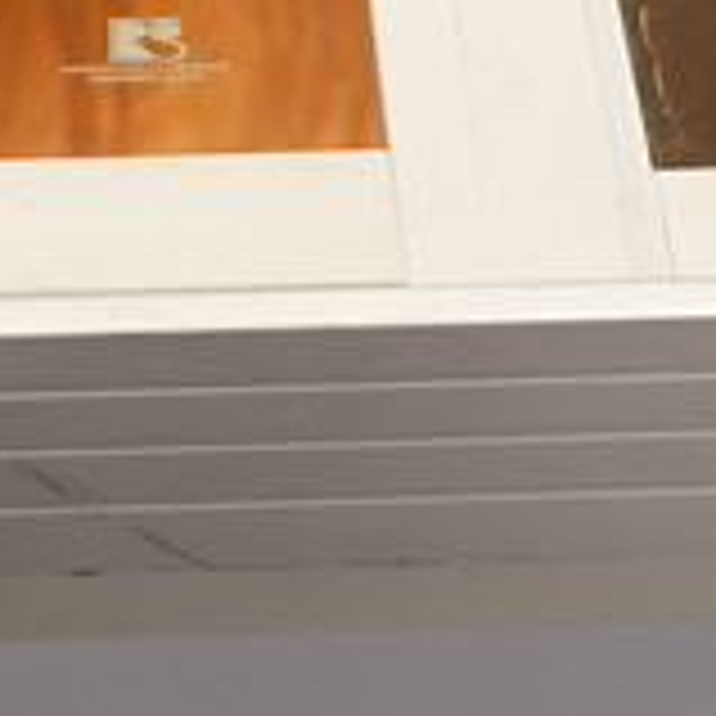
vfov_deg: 10.4
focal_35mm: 167
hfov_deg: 10.5
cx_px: 270
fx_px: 3908
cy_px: 176
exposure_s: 1/60
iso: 400
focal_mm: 15
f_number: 1.7
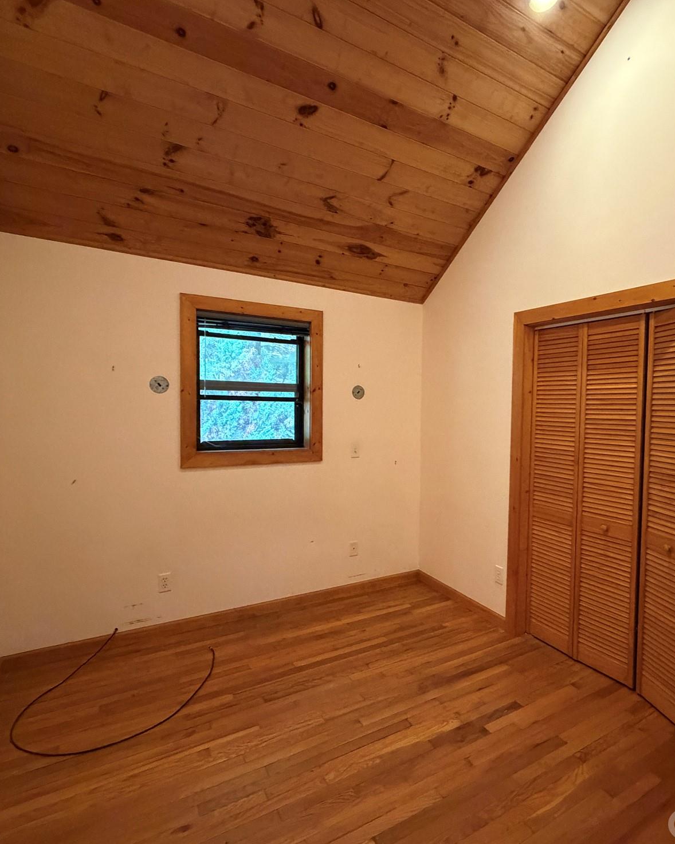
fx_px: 475
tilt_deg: -2.7
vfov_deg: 83.3
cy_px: 427
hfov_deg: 69.6
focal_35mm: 19
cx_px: 426
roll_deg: -1.1
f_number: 2.2
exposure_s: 1/60
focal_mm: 2.22
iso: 1000
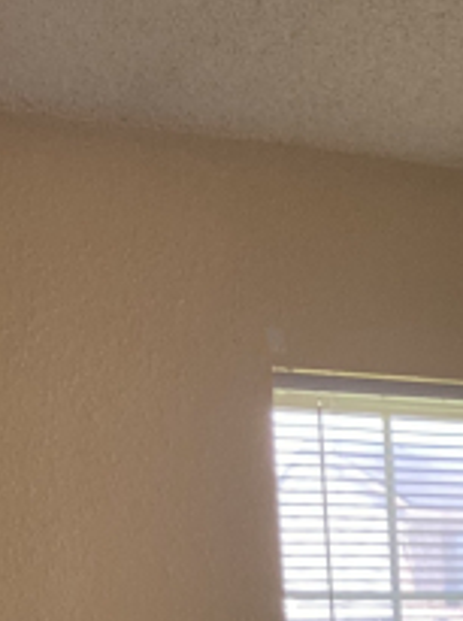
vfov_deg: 17.2
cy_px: 980
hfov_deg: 13.9
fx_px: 1807
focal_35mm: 101
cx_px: 635
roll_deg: +1.2
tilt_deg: -8.0
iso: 64
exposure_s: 1/120
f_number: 2.4
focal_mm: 3.3
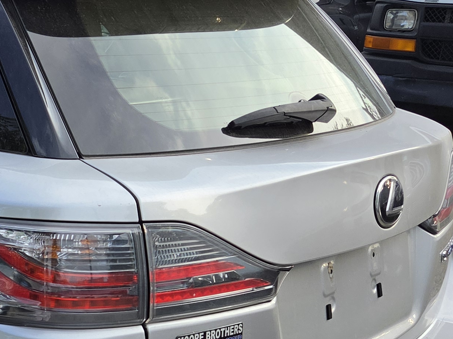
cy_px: 317
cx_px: -162
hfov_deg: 22.7
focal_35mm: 75
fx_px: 981
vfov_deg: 19.2
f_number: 1.8
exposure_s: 1/1117
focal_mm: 5.4
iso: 80
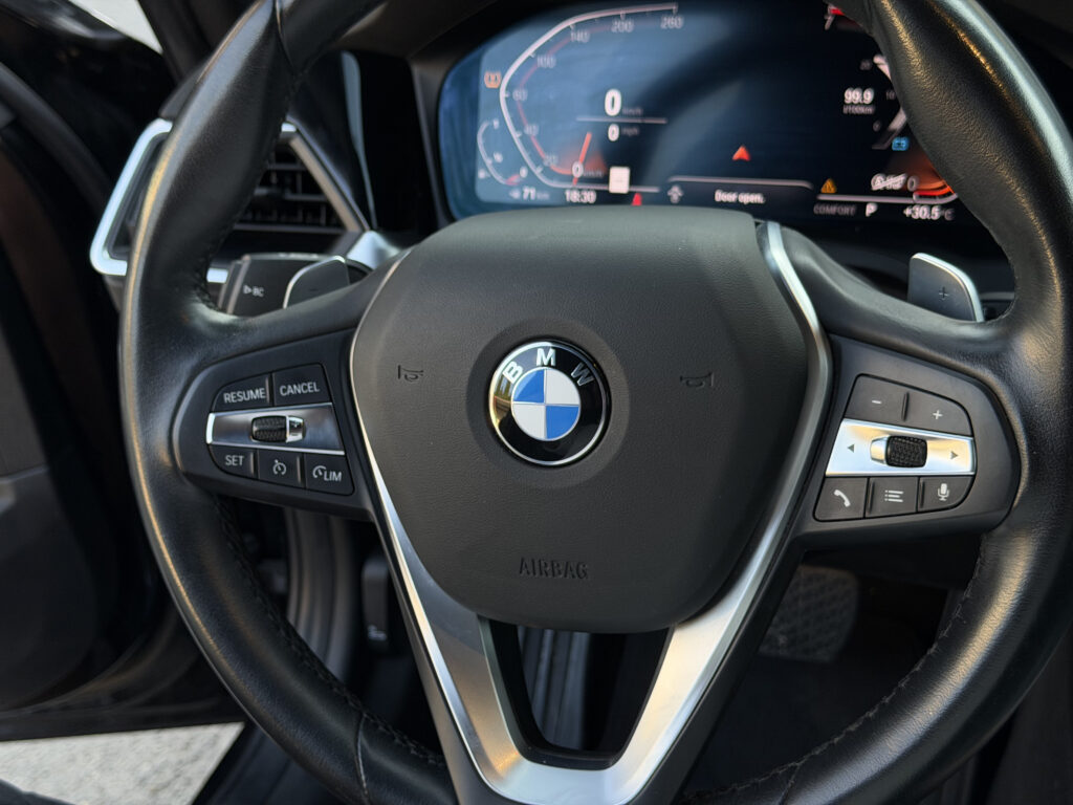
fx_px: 1488
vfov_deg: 30.3
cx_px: 536
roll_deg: +7.1
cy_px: 402
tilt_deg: -27.1
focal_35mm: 48
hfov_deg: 39.7
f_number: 1.78
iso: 100
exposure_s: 1/195
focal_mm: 6.76
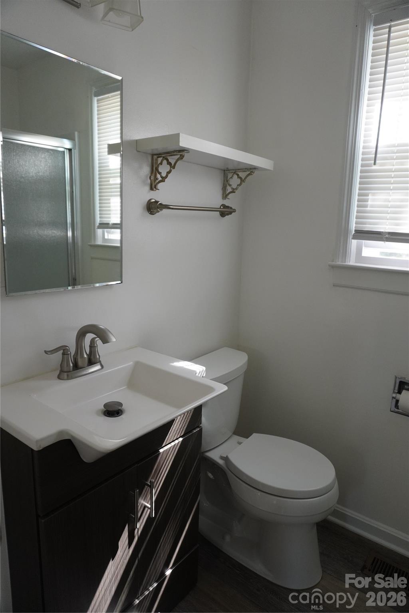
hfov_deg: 53.1
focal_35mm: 24
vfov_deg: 73.7
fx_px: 409
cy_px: 306
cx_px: 204
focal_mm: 16
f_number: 4
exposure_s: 1/160
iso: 800
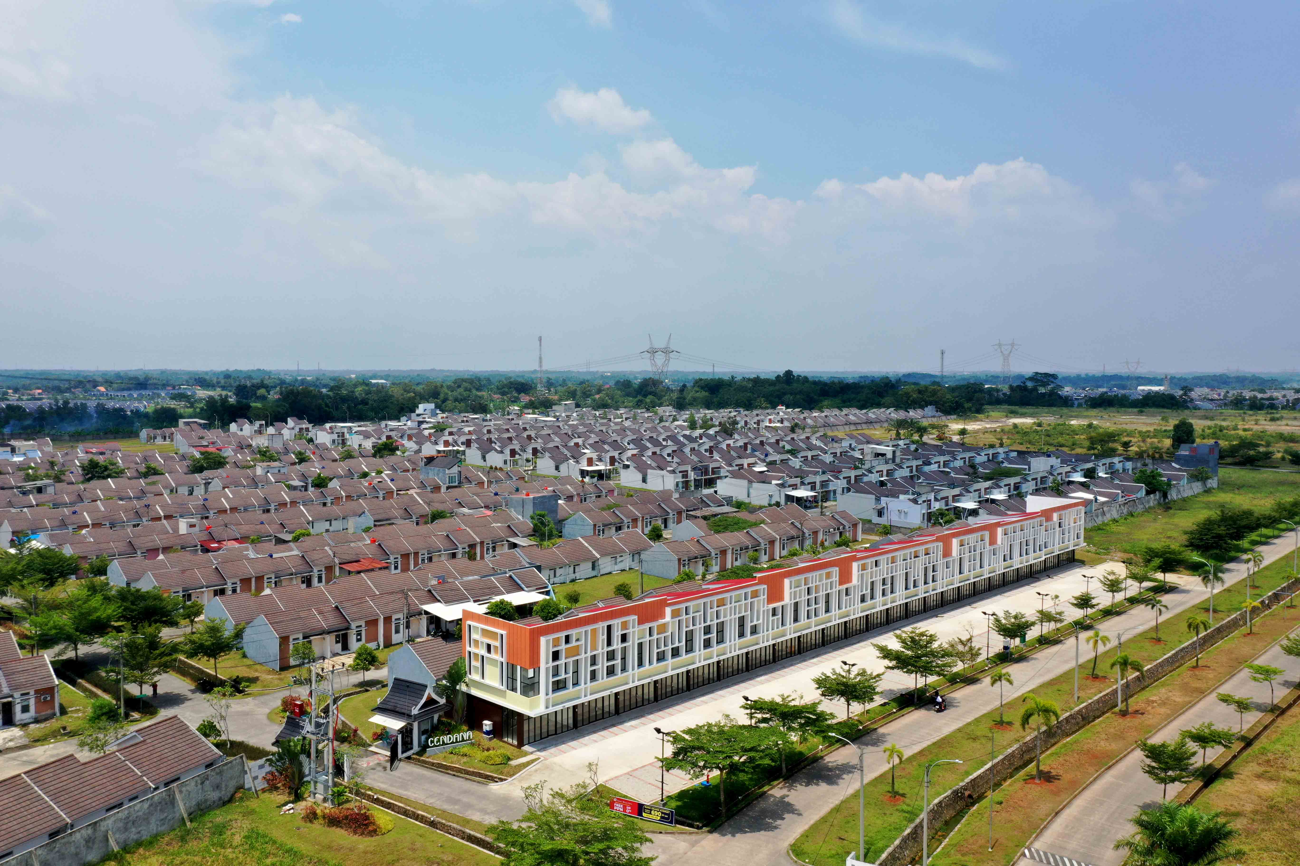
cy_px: 433
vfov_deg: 46.4
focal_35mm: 28
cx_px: 650
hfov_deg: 65.5
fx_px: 1011
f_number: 8
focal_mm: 10.26
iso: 100
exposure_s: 1/240
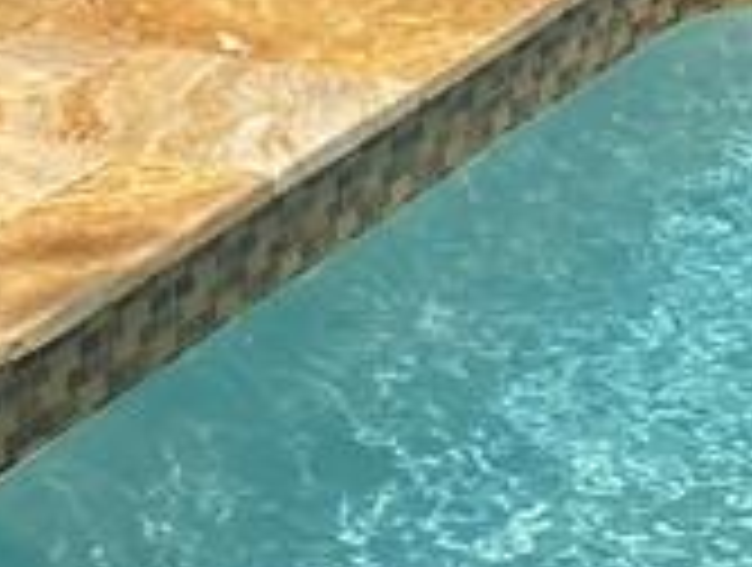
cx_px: -36
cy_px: -806
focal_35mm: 159
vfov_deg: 8.5
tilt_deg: -2.0
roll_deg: +1.8
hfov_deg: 12.2
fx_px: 3462
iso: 32
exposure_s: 1/2358
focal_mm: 4.25
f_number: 1.8
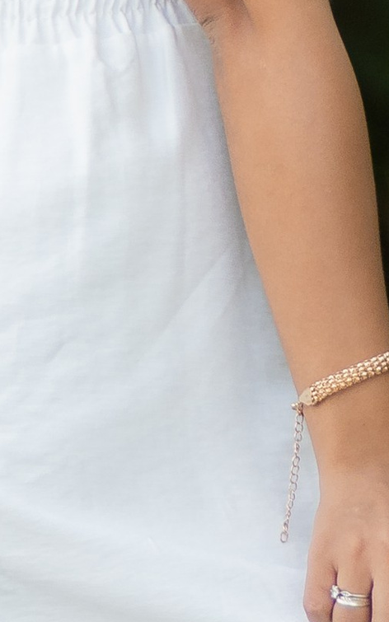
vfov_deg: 3.2
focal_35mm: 661
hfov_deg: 2.0
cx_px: -9
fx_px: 11210
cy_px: 208
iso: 250
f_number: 1.8
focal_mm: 85
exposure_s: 1/640
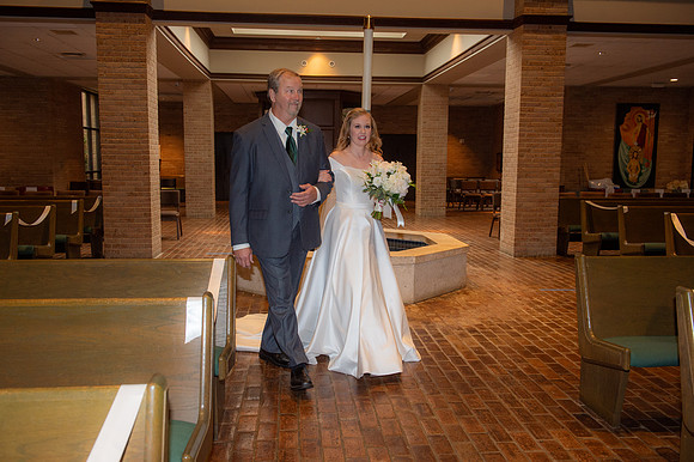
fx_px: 617
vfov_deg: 41.1
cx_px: 347
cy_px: 231
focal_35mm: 32
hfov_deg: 58.7
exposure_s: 1/160
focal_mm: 32
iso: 1250
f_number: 5.6
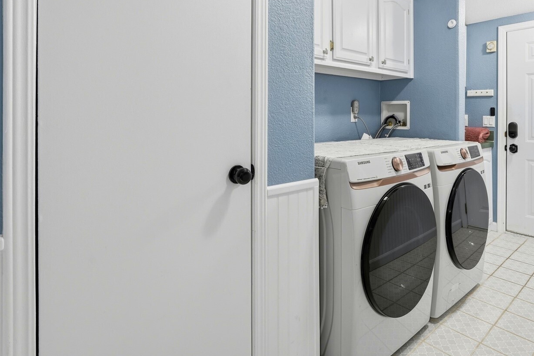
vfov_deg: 54.7
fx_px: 337
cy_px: 121
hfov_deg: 76.6
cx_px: 299
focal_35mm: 23
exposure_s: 1/80
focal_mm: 16.5
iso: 400
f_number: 9
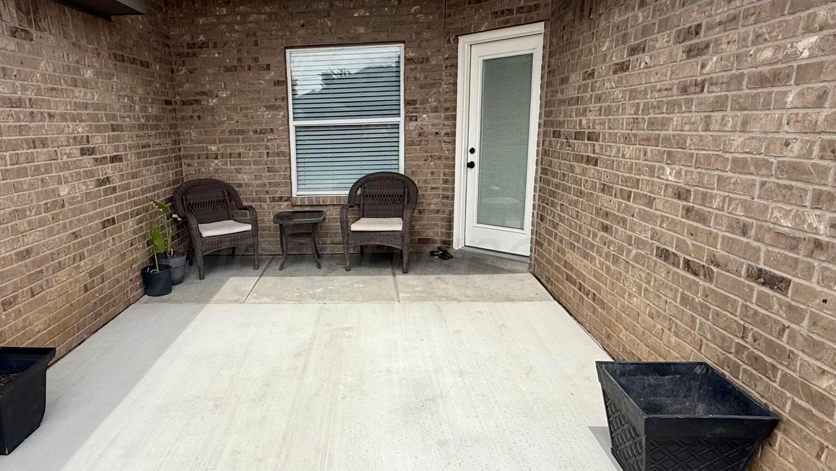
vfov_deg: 45.9
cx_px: 323
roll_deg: +0.8
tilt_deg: -13.5
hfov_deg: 73.0
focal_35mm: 25
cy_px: 258
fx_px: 554
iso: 50
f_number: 2.2
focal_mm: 2.22
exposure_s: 1/1656
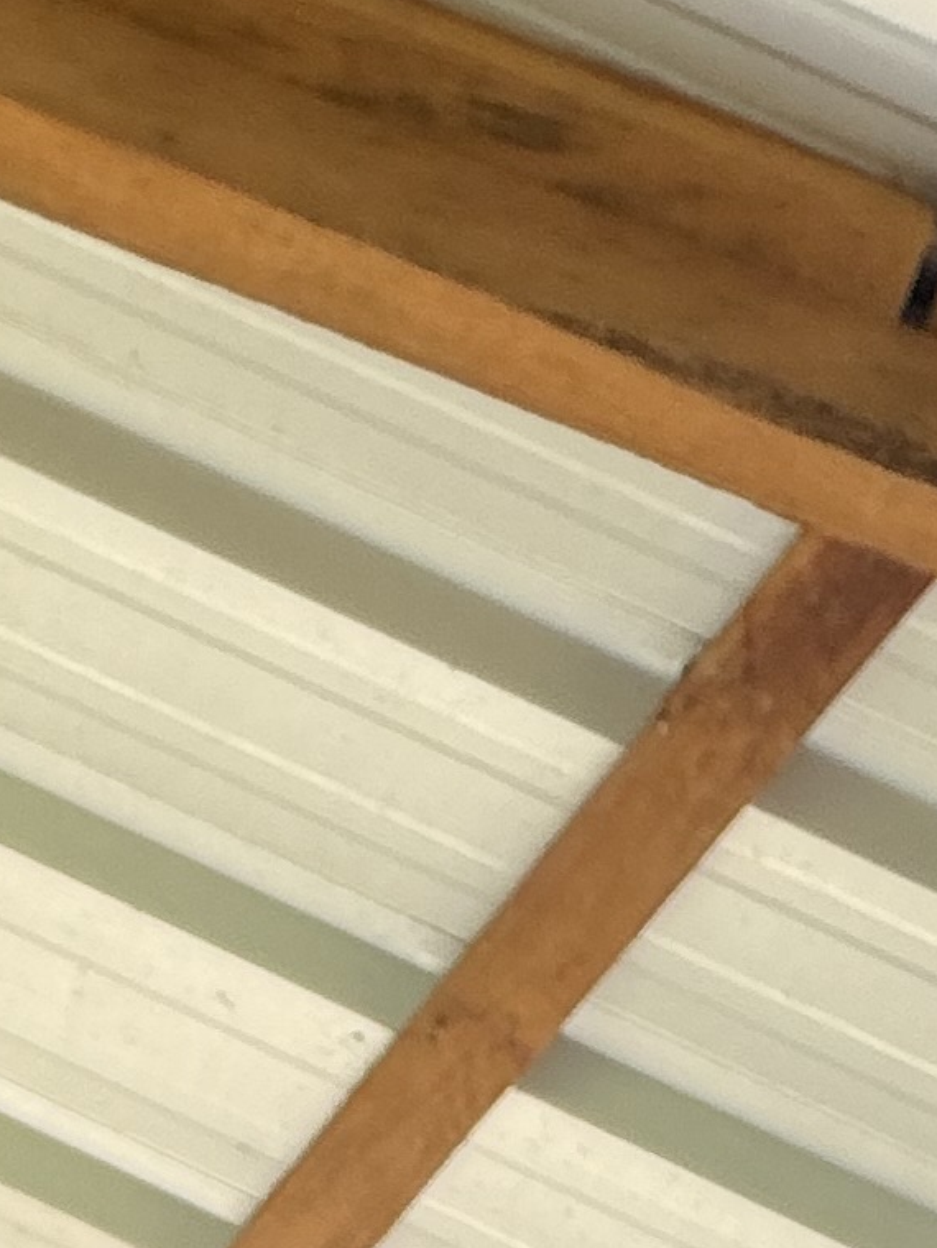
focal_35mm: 122
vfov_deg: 13.9
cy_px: 2422
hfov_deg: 11.8
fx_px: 4399
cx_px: -275
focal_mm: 2.71
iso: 80
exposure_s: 1/171
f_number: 1.9
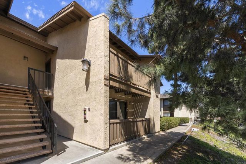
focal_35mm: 16
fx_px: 109
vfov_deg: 73.9
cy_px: 82
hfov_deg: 96.7
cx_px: 123
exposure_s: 1/40
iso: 500
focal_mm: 16
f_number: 22
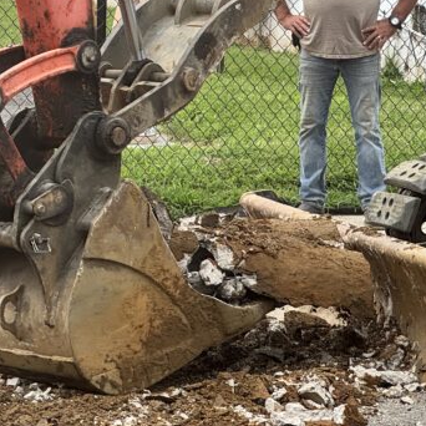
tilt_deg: -3.0
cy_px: 47
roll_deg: -1.6
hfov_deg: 8.5
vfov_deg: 8.5
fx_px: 2840
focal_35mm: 204
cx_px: 32
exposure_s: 1/263
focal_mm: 9
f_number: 2.8
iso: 25
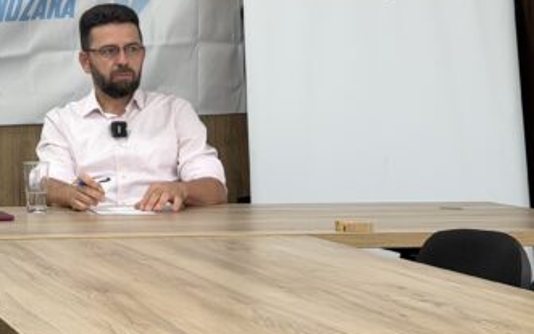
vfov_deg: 10.9
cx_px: -82
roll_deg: +0.2
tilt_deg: +5.2
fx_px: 1718
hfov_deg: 17.0
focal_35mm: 118
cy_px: -95
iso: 100
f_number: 1.78
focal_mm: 6.76
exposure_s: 1/119
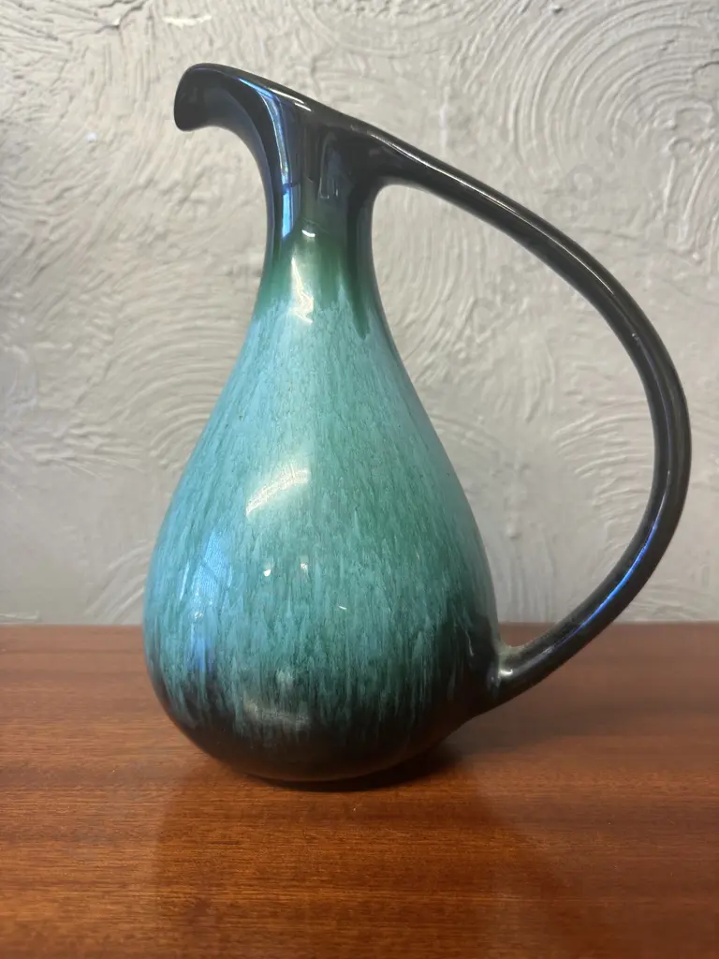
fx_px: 665
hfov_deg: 56.8
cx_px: 360
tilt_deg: -6.4
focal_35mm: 24
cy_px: 480
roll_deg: +0.5
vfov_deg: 71.6
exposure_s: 1/50
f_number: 1.78
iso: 125
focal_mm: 6.86
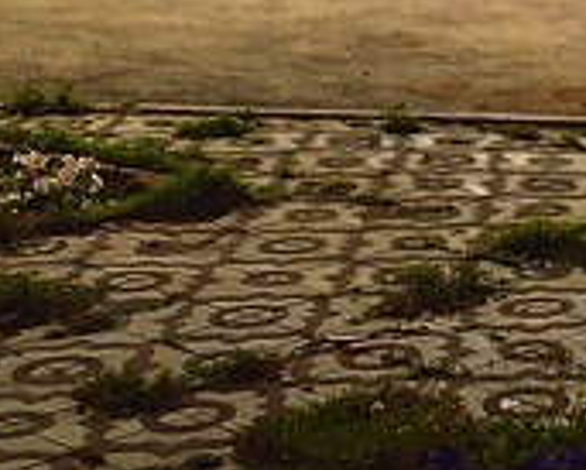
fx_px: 1805
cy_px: -388
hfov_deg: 16.4
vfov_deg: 13.3
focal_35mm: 104
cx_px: 936
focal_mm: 6.19
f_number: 1.65
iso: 6400
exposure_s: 1/10
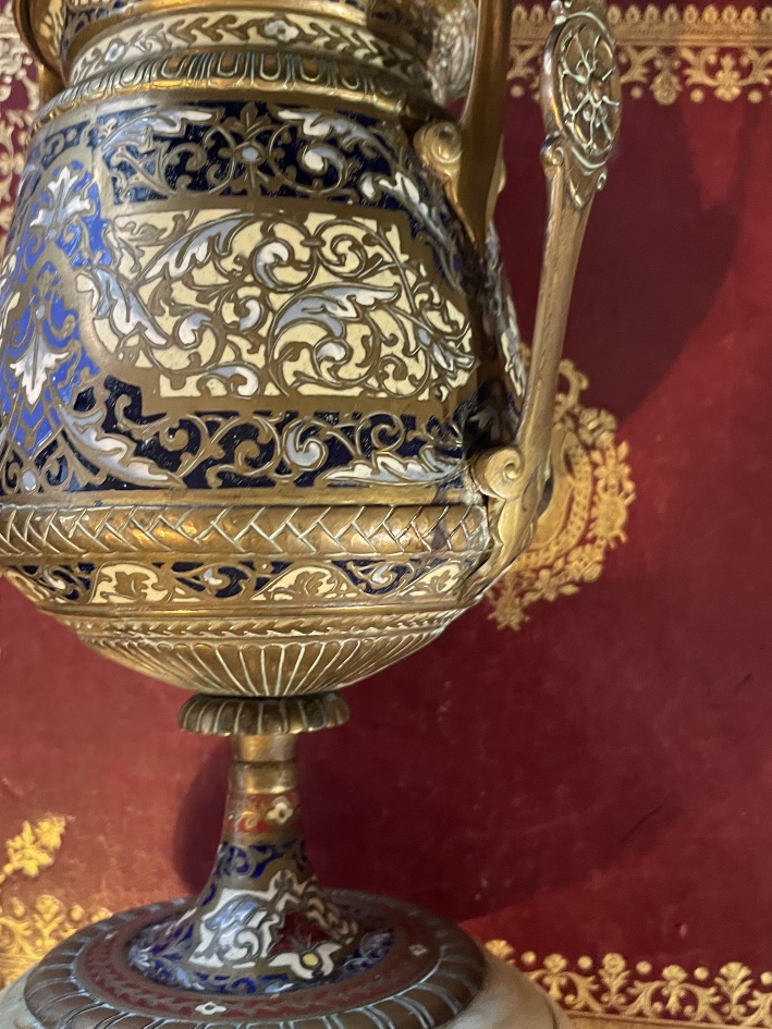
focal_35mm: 33
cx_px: 397
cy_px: 475
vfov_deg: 55.3
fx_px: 981
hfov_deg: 42.9
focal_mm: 4.2
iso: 500
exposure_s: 1/25
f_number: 1.6
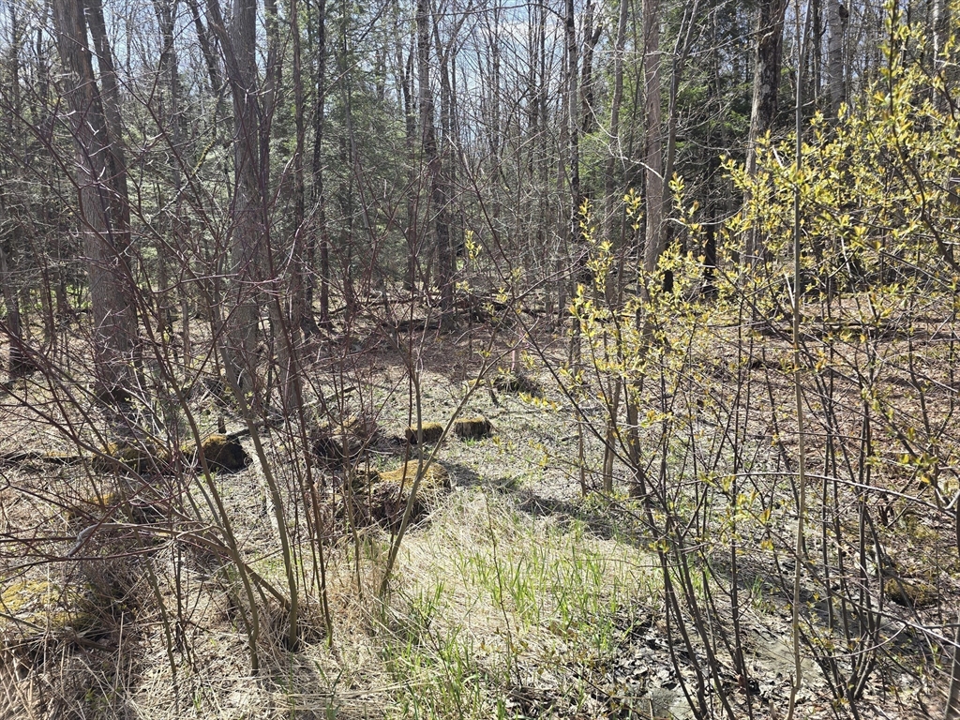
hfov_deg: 73.9
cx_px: 480
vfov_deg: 58.9
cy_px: 360
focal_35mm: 23
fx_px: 638
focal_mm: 6.3
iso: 12
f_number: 1.7
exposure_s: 1/277
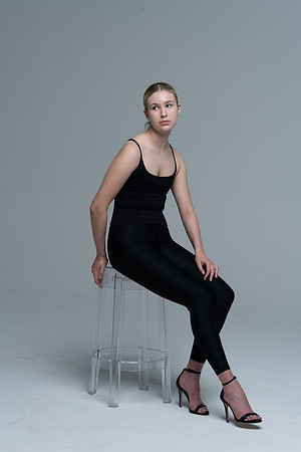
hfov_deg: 17.1
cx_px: 150
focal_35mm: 80
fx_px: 1003
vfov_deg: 25.4
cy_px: 226
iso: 320
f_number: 9
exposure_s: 1/160
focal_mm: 80
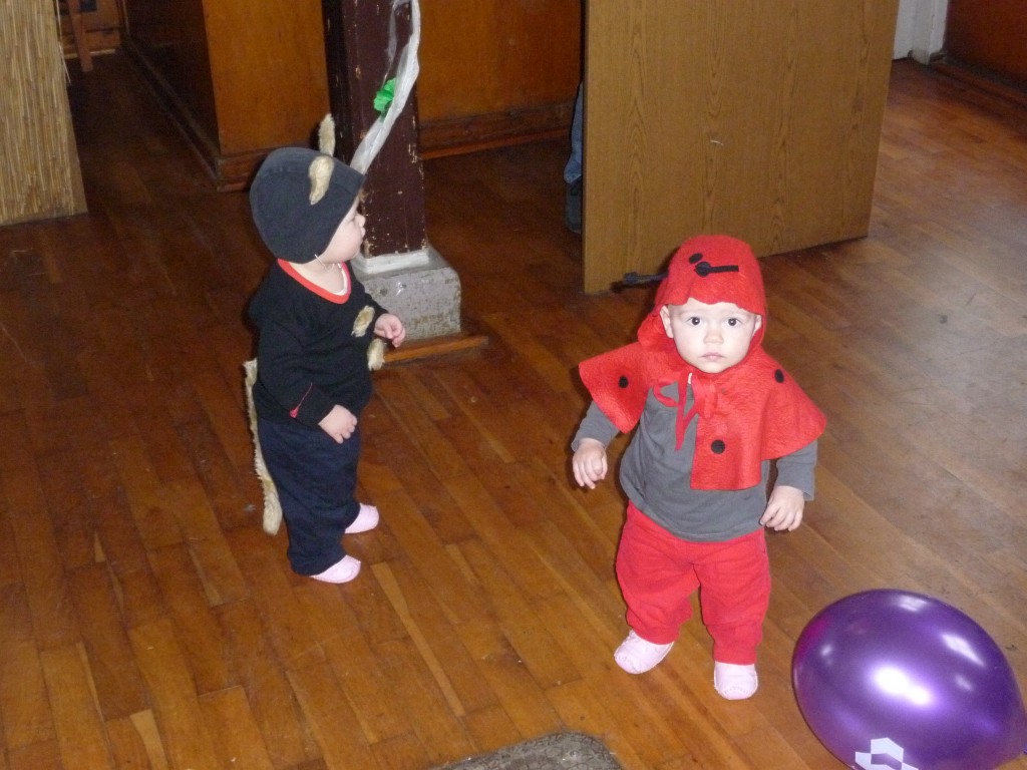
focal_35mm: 45
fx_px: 1335
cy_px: 385
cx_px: 514
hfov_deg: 42.1
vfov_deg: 32.2
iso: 640
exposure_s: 1/30
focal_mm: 7.6
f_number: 4.1
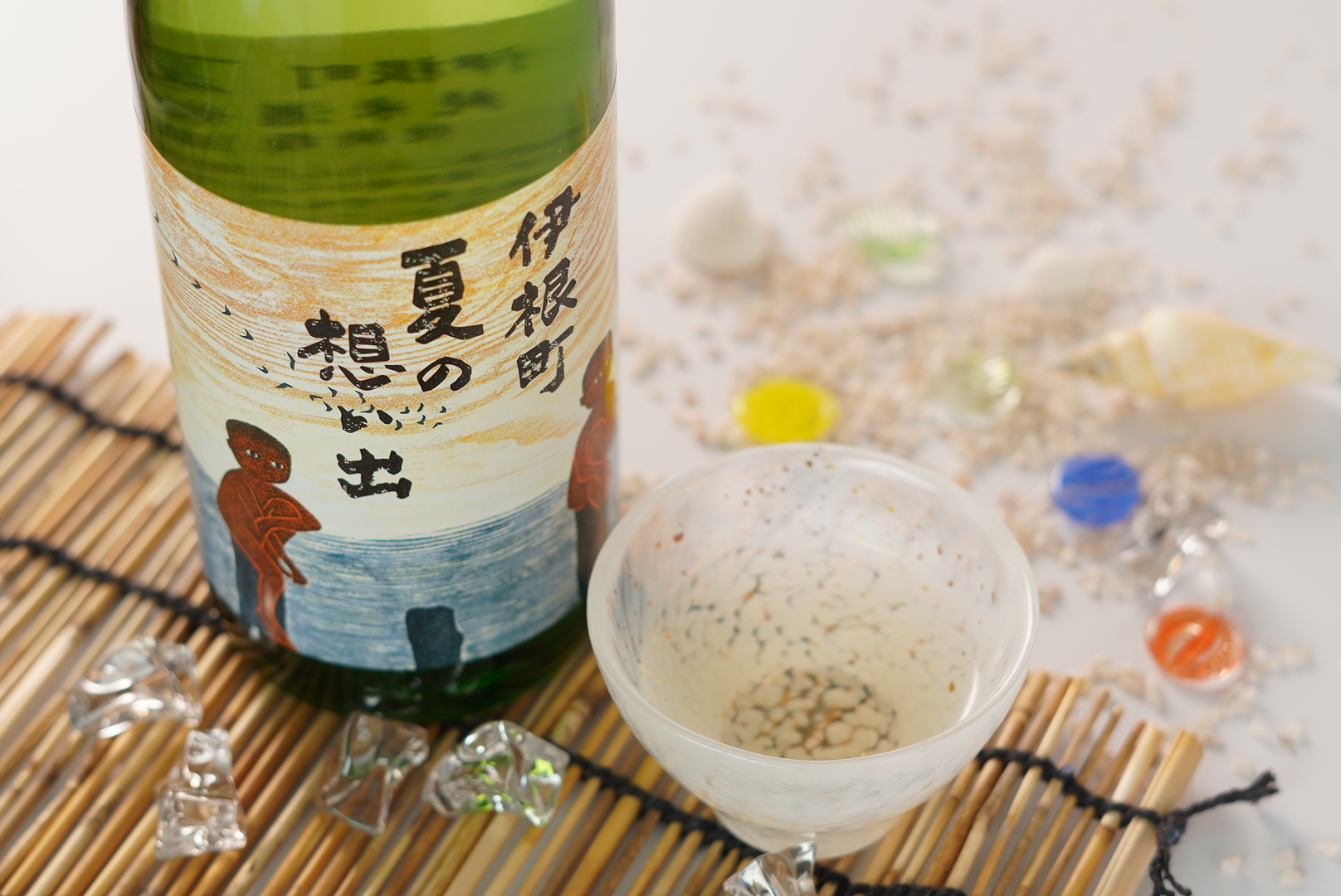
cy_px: 448
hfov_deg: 27.0
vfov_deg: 18.2
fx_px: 2796
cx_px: 670
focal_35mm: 75
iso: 125
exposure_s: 1/5
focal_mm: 50
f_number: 3.5
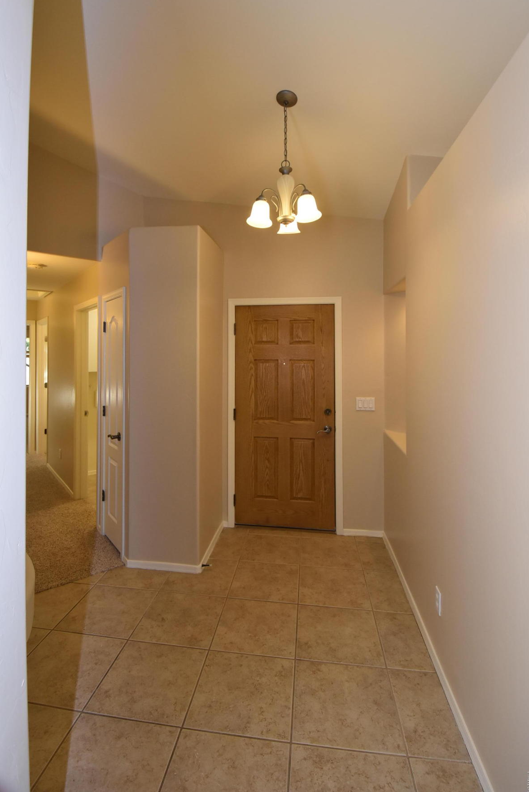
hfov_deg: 70.4
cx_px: 249
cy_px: 350
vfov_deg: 92.8
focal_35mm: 17
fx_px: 374
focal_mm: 10
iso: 800
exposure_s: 1/100
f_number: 5
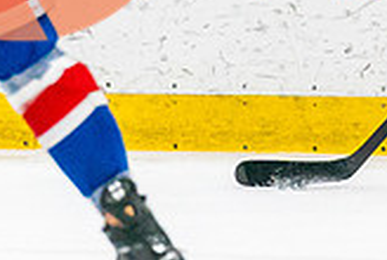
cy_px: 34
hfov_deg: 1.5
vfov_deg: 1.0
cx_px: 629
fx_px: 14689
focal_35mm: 1364
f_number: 2.8
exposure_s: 1/1250
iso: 3200
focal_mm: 200
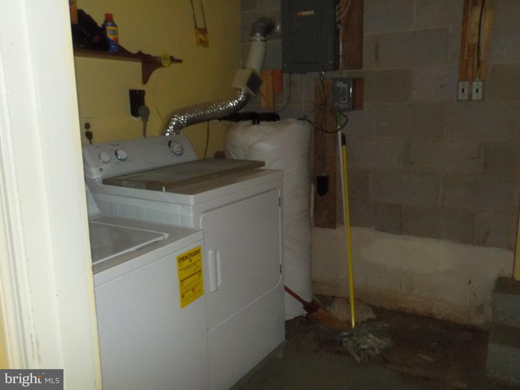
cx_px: 260
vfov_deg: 46.8
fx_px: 451
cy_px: 195
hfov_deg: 60.0
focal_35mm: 30
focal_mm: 4.1
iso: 800
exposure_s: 1/4
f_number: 3.3
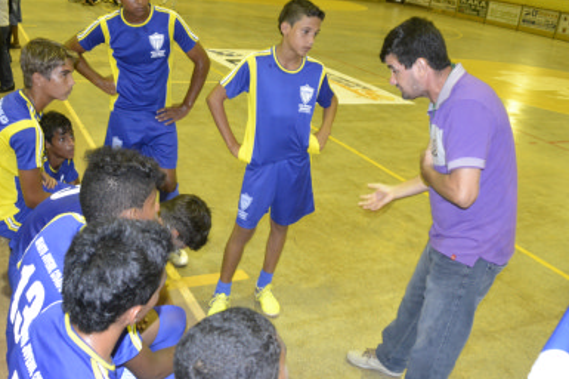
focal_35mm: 39
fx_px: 616
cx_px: 276
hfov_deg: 49.6
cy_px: 238
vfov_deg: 34.0
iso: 3200
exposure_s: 1/60
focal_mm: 20
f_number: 3.5
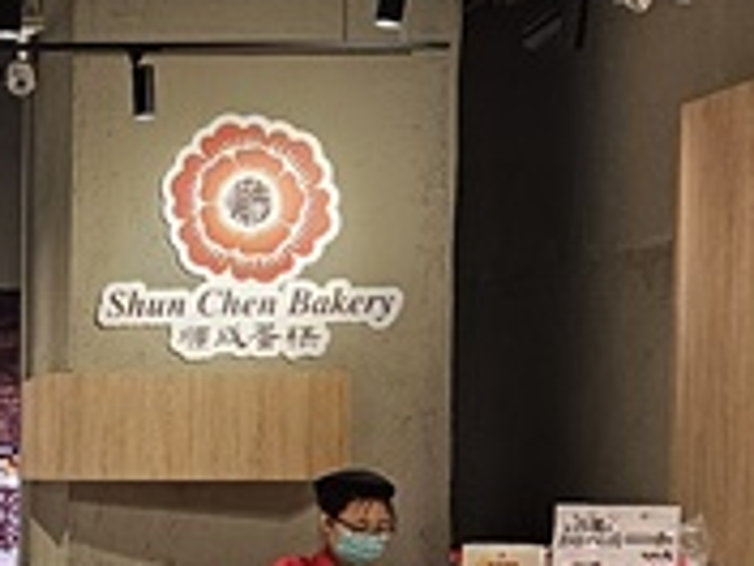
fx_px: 2853
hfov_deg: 14.1
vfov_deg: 11.2
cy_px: 510
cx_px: -390
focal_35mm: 131
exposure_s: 1/120
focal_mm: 5.4
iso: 160
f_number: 1.8
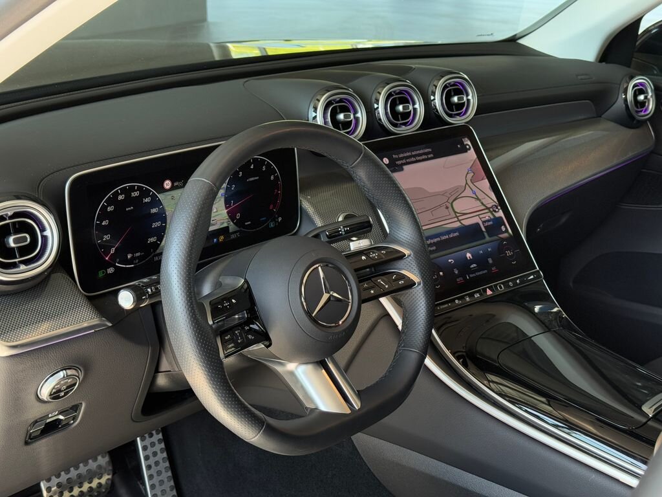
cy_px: 248
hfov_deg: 39.7
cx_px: 331
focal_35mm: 48
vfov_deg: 30.3
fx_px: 918
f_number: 1.78
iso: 125
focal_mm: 6.76
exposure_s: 1/122
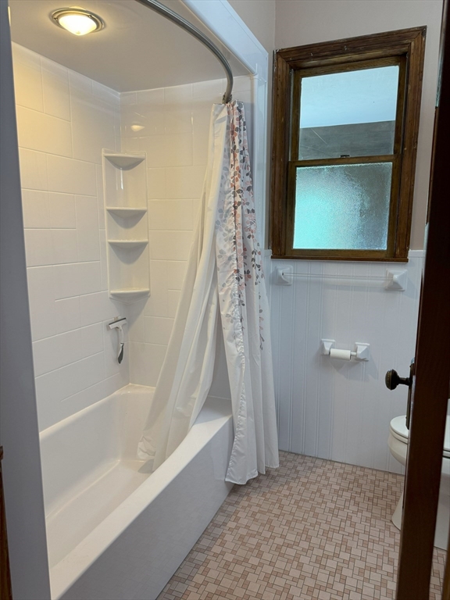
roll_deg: +0.0
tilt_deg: -10.2
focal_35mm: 24
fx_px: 416
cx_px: 225
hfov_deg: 56.8
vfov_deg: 71.6
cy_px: 300
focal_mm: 6.76
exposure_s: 1/60
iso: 125
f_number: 1.78
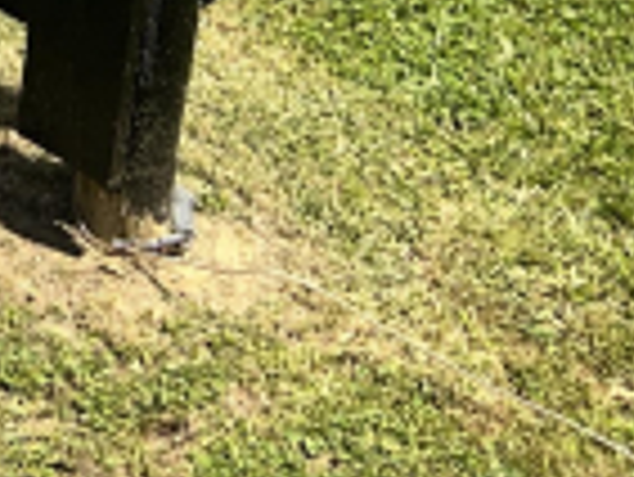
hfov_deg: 13.5
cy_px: -598
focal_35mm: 123
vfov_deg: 10.6
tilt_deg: -12.8
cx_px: -668
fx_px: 2255
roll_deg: -1.6
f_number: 1.5
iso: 32
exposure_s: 1/3460
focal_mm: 5.7
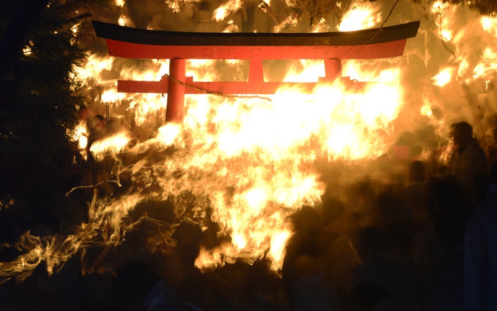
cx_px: 249
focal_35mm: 138
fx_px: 1870
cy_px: 156
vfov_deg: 9.5
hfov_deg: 15.1
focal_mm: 135
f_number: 20
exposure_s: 8
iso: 50
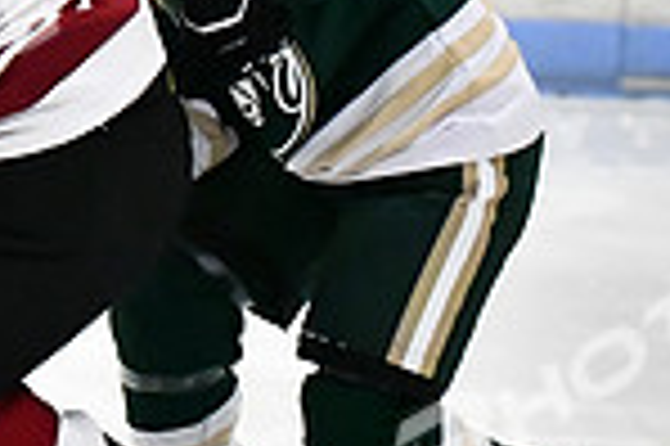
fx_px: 11061
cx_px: -265
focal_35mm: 595
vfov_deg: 2.3
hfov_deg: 3.5
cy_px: 119
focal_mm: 102
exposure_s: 1/1250
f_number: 2.8
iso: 8000
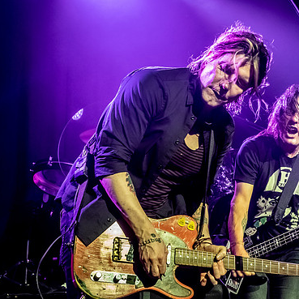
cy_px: 170
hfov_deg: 21.0
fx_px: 801
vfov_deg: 21.1
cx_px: 208
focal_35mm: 82
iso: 1600
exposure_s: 1/200
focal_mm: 27
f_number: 4
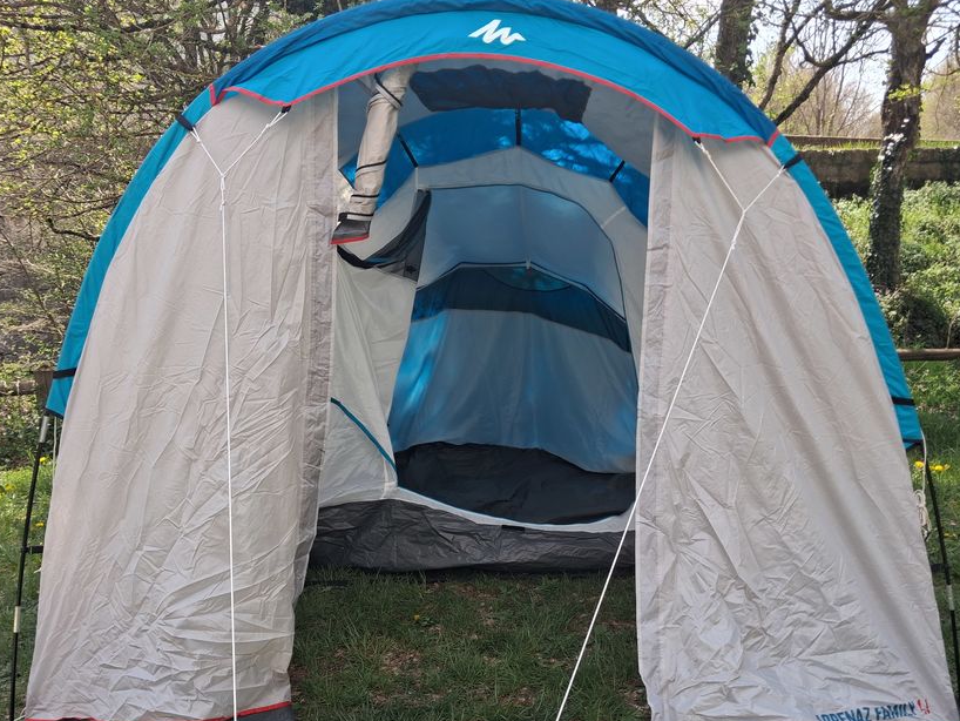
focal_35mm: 33
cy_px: 403
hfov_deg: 55.1
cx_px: 555
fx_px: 915
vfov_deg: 42.9
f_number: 1.8
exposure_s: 1/148
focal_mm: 4
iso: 25
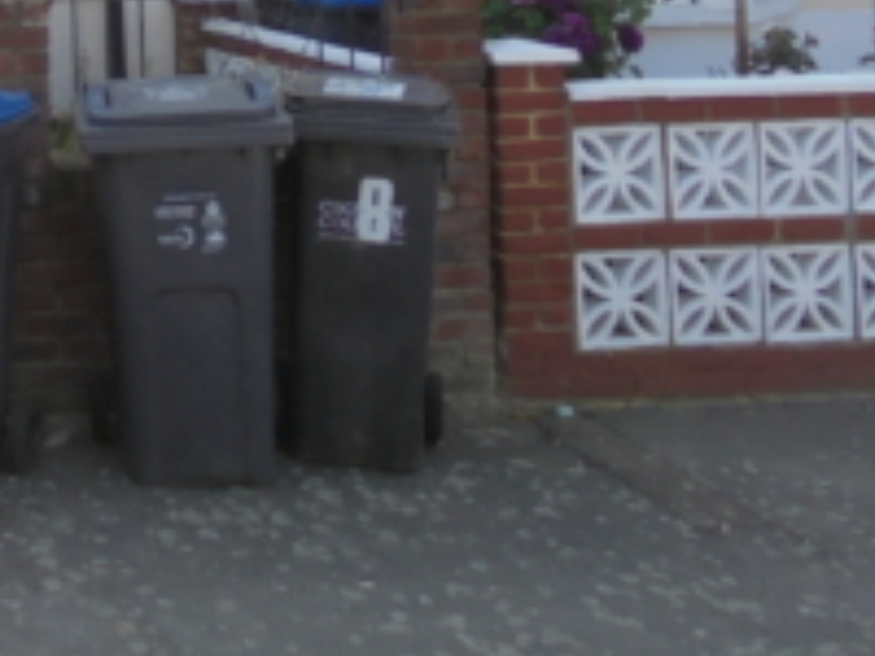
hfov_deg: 22.8
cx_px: -276
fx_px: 1921
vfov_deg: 17.7
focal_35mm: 76
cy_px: -280
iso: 100
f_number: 3.5
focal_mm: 4.6
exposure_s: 1/640
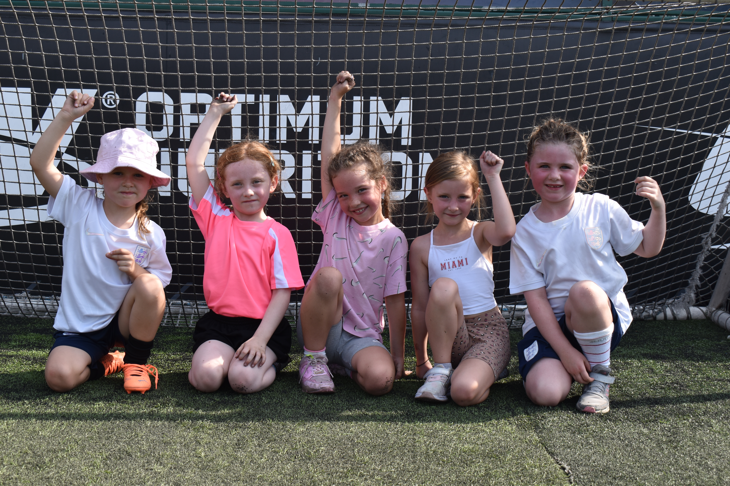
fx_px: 1156
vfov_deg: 23.8
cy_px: 243
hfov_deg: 35.1
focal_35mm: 57
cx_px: 365
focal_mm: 38
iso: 180
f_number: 8
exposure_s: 1/250
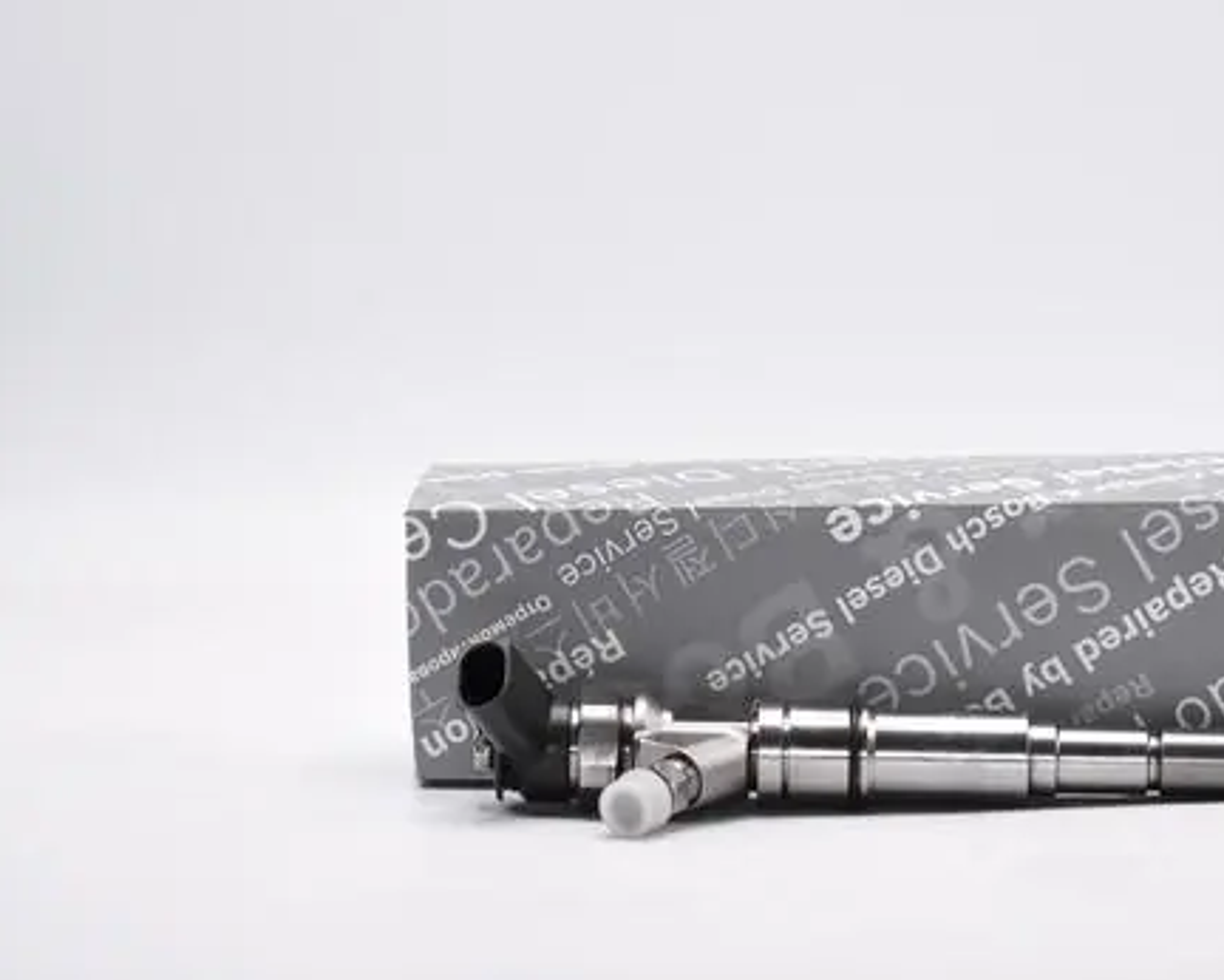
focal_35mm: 176
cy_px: 448
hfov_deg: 10.9
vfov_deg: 8.8
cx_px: 844
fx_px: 6379
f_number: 3
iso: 100
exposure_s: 1/200
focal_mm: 90
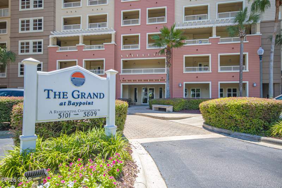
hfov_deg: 78.6
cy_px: 94
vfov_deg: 57.1
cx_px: 141
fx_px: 172
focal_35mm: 22
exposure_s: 1/250
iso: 250
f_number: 9
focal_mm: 15
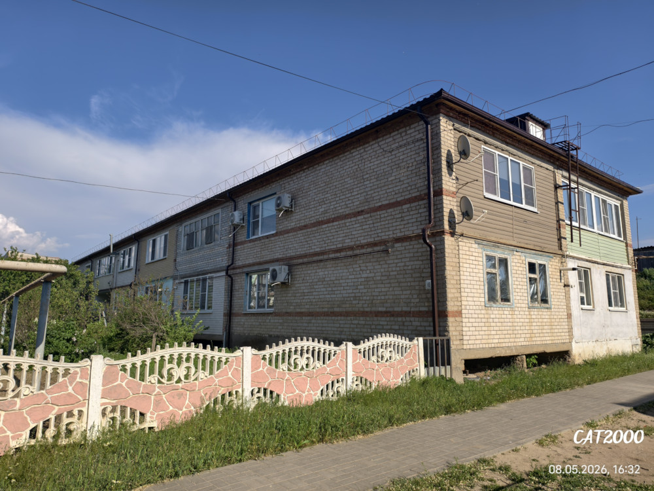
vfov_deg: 58.9
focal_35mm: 23
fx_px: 435
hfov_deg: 73.9
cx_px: 327
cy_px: 246
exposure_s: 1/4132
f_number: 1.57
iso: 72
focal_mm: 6.54
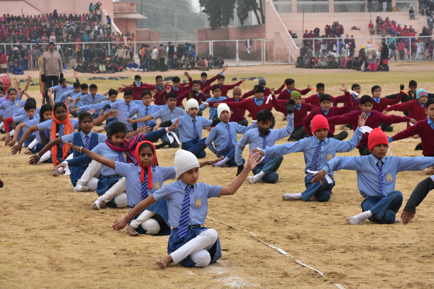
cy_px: 144
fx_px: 1356
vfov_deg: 12.2
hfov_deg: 18.2
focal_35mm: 112
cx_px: 217
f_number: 9
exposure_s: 1/1250
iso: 1600
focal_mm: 75
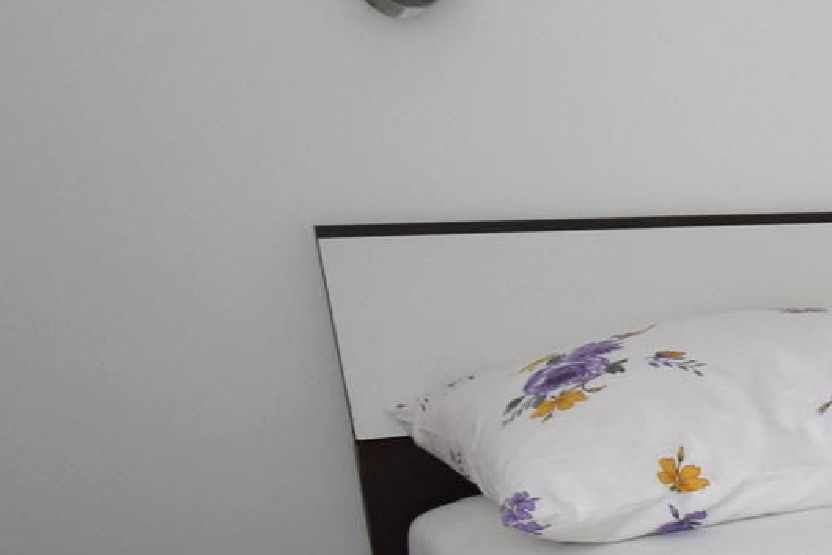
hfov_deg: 19.9
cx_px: 1563
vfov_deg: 19.8
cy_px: 459
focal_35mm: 68
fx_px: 1572
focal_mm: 10
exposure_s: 1/160
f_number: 6.3
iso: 400
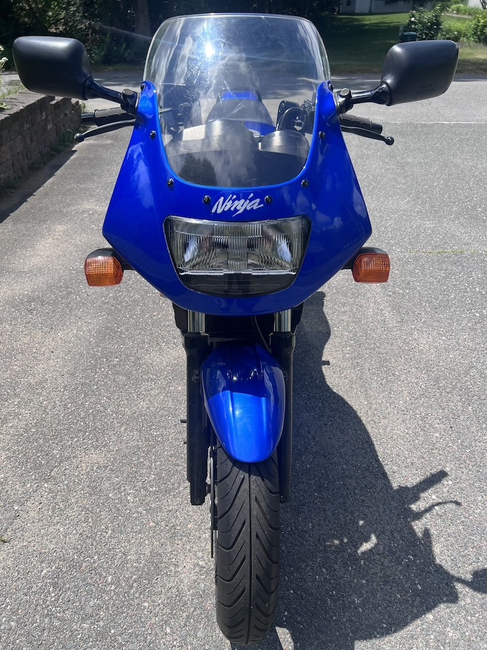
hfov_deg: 53.1
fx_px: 488
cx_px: 244
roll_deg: -0.4
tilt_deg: -32.2
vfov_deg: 67.3
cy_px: 325
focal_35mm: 26
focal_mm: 5.7
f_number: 1.5
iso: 50
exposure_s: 1/3077
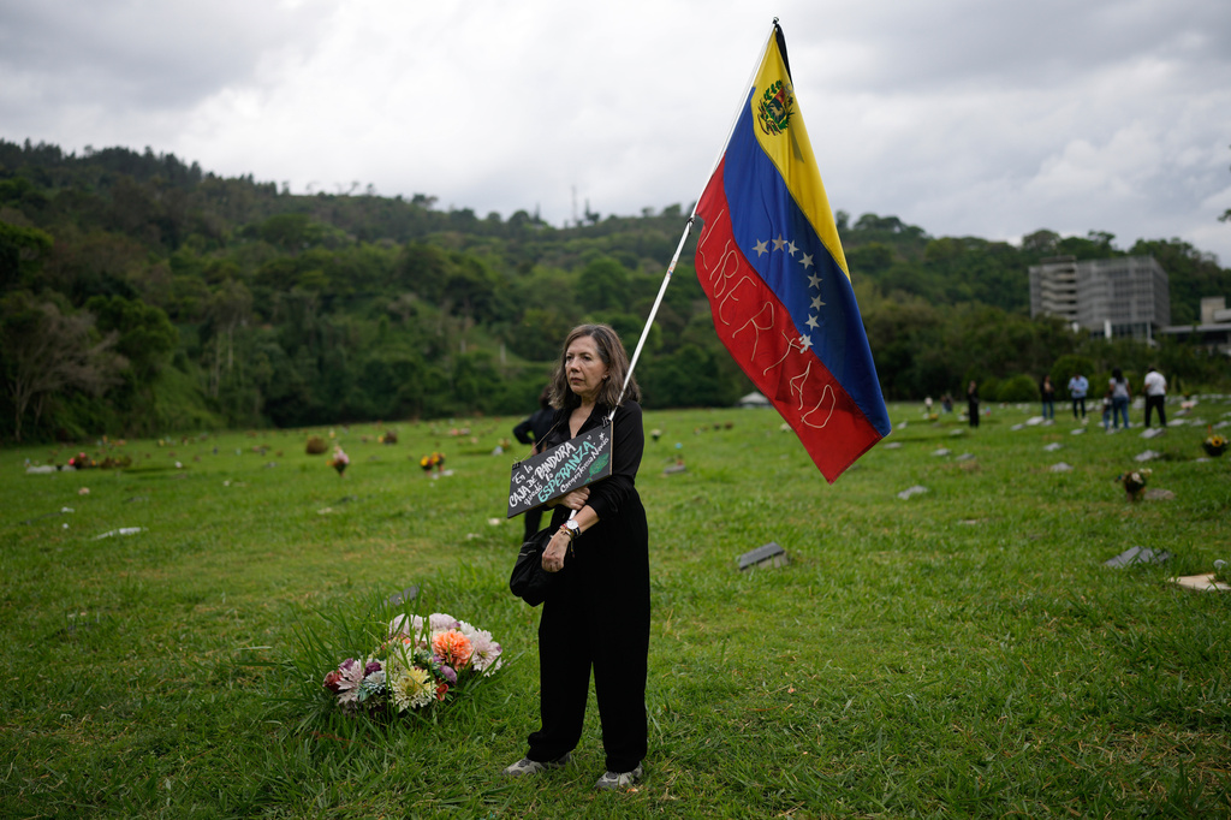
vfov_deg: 37.8
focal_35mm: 35
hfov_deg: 54.4
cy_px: 410
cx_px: 616
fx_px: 1196
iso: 160
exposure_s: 1/4000
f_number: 1.4
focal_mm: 35
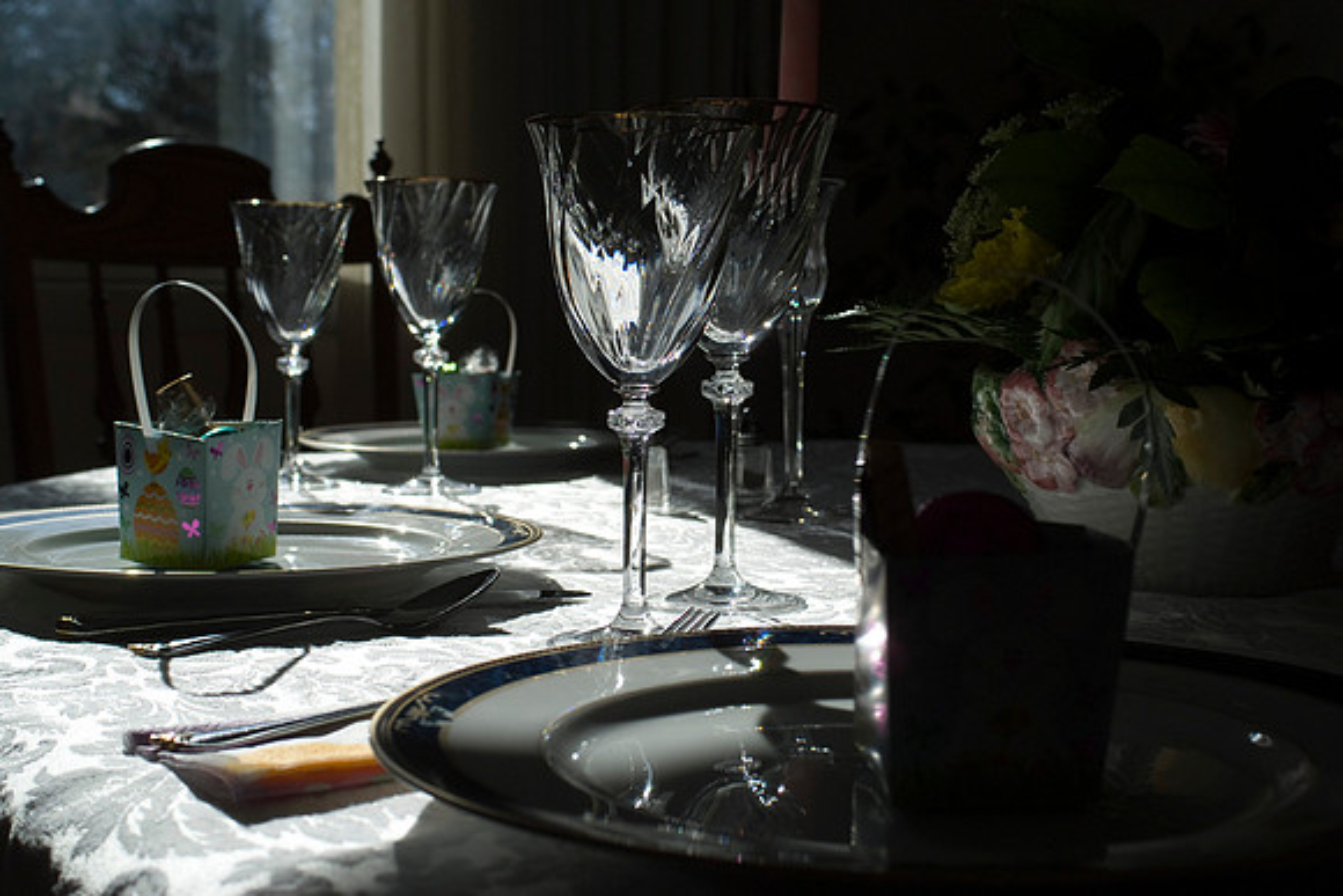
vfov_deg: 29.9
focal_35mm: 45
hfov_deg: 43.6
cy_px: 448
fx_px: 1679
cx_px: 672
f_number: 8
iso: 200
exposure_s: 1/1000
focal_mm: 30
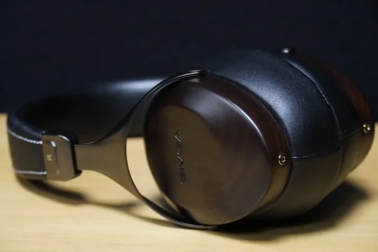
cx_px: 189
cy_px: 126
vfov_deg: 14.3
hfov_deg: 21.2
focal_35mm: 96
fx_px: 1008
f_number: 5.6
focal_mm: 64
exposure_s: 1/100
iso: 6400
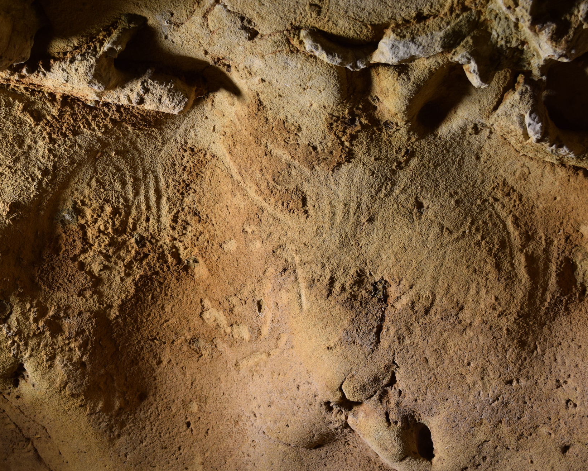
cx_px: 257
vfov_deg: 31.5
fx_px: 835
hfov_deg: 38.7
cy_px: 237
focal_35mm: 48
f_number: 5.6
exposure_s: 1/125
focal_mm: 28
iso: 400
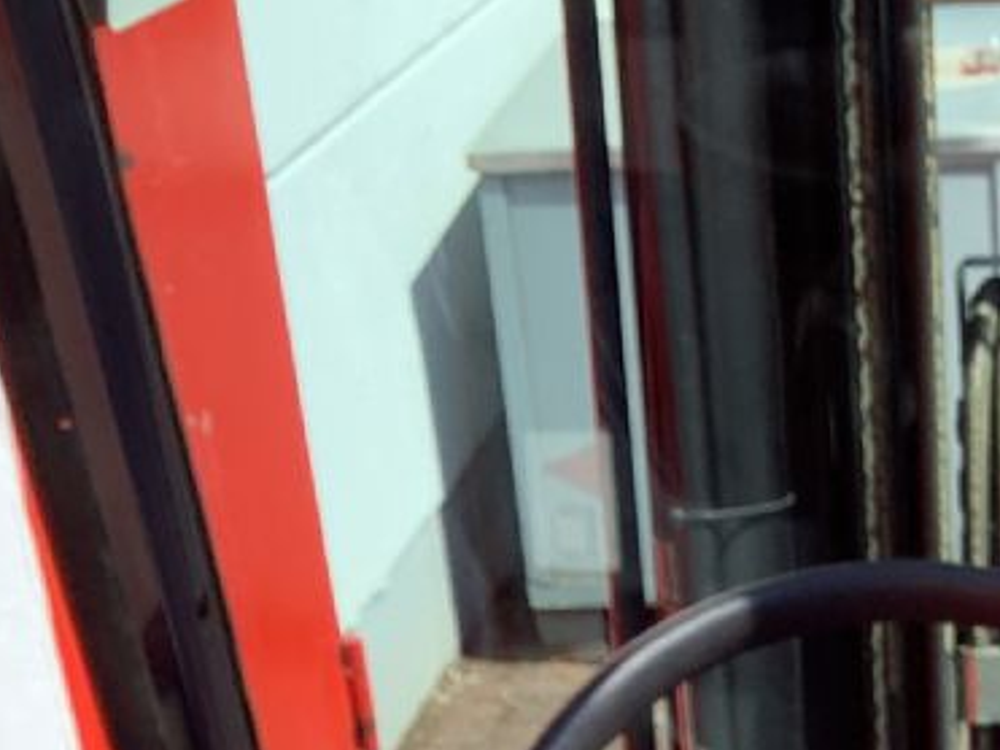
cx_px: 1132
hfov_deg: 17.7
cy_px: 1203
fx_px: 3090
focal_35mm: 107
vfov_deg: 12.9
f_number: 2.4
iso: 25
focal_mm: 3.3
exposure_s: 1/405
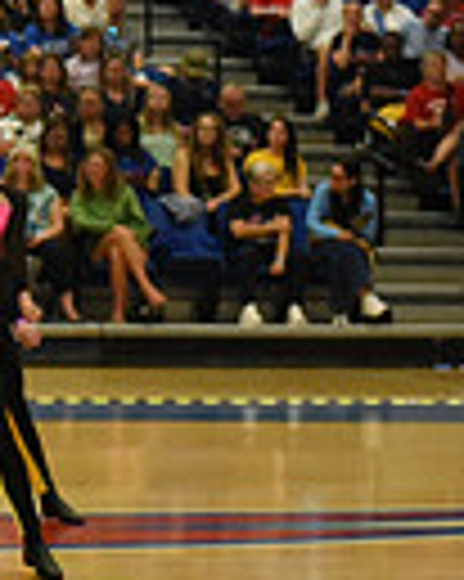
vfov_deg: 7.9
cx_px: -829
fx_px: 4211
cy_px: 268
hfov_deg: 5.9
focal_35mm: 245
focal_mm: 58
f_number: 2.8
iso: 6400
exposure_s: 1/1000
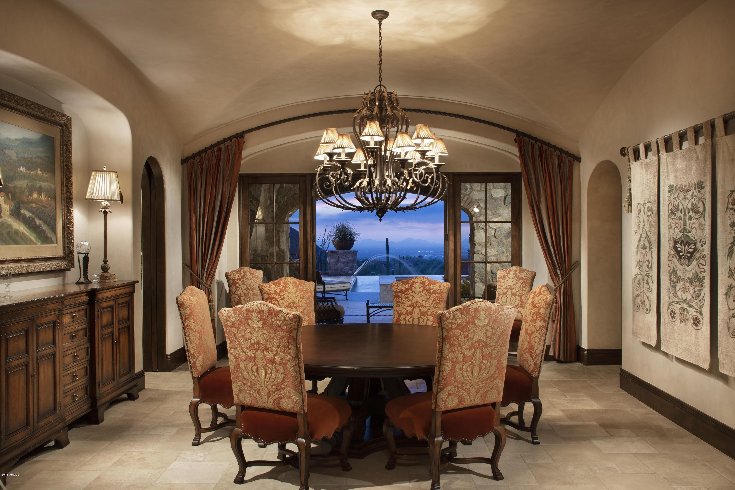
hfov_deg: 57.2
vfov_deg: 40.0
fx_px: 674
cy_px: 245
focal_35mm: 33
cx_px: 368
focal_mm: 22
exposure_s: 6
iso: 100
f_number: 13
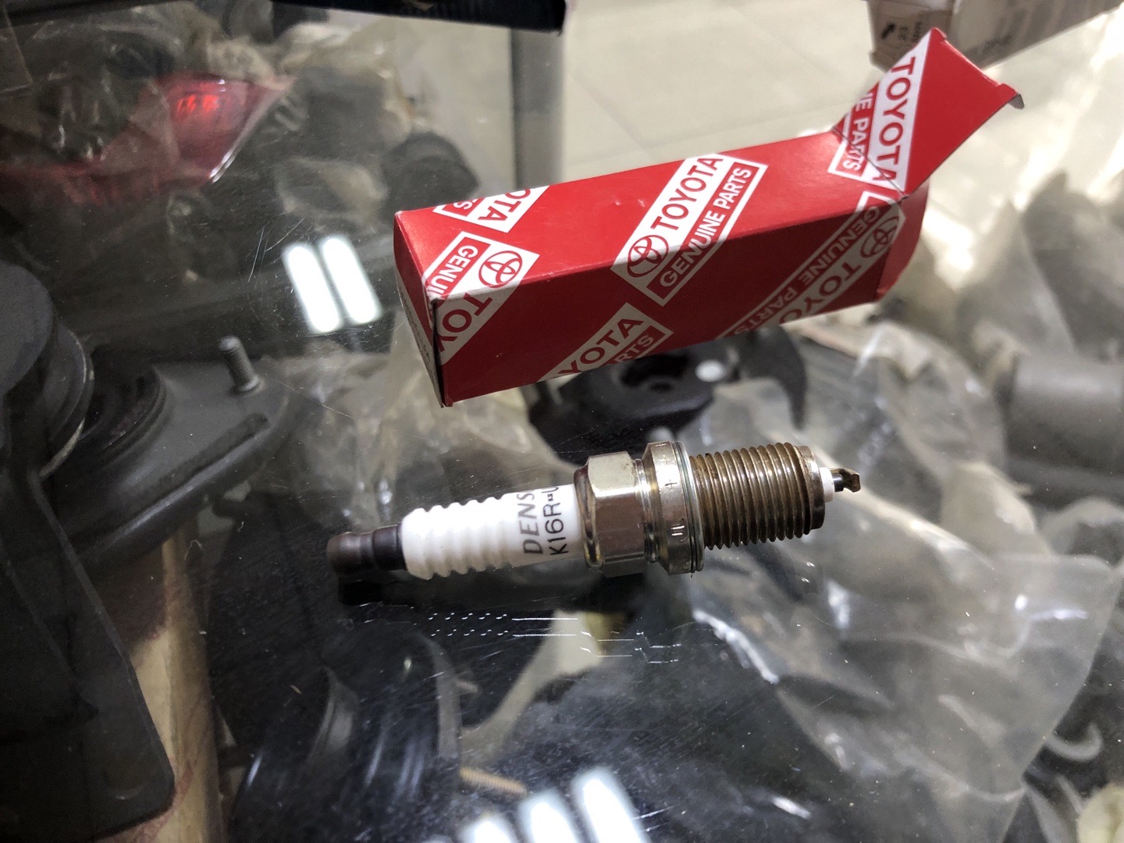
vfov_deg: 49.7
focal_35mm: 28
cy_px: 422
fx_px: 909
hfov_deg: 63.4
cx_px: 562
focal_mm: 4
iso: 40
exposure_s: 1/15
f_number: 1.8
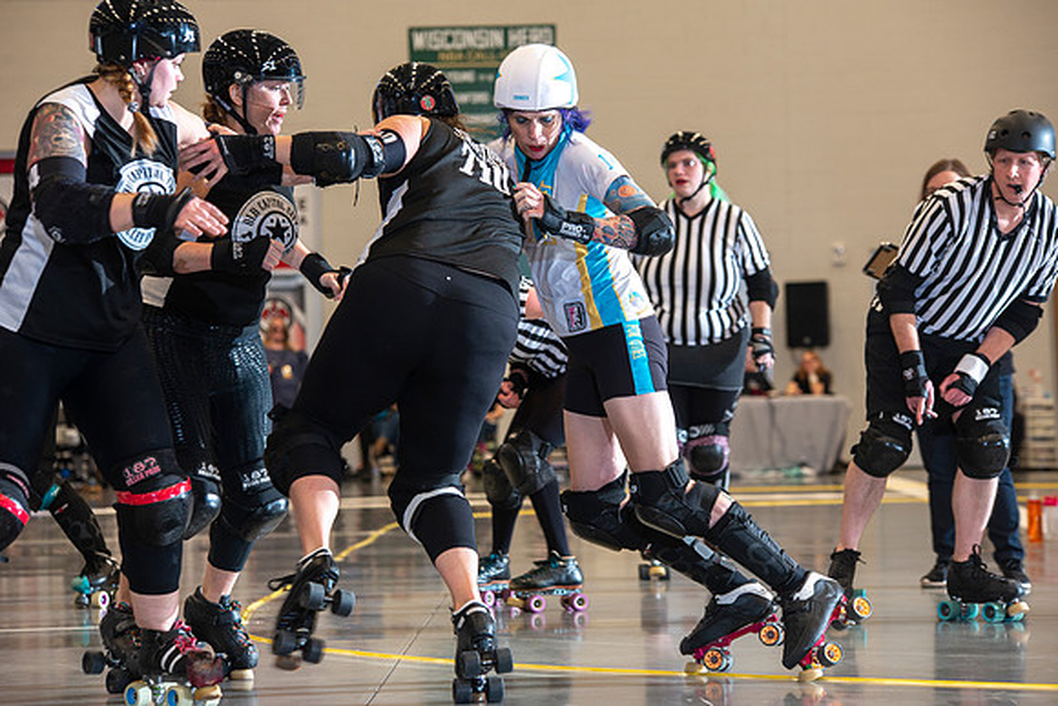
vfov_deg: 9.8
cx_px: 529
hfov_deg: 14.7
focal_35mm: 140
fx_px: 4115
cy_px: 353
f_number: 5.6
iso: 500
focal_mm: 140
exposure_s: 1/160
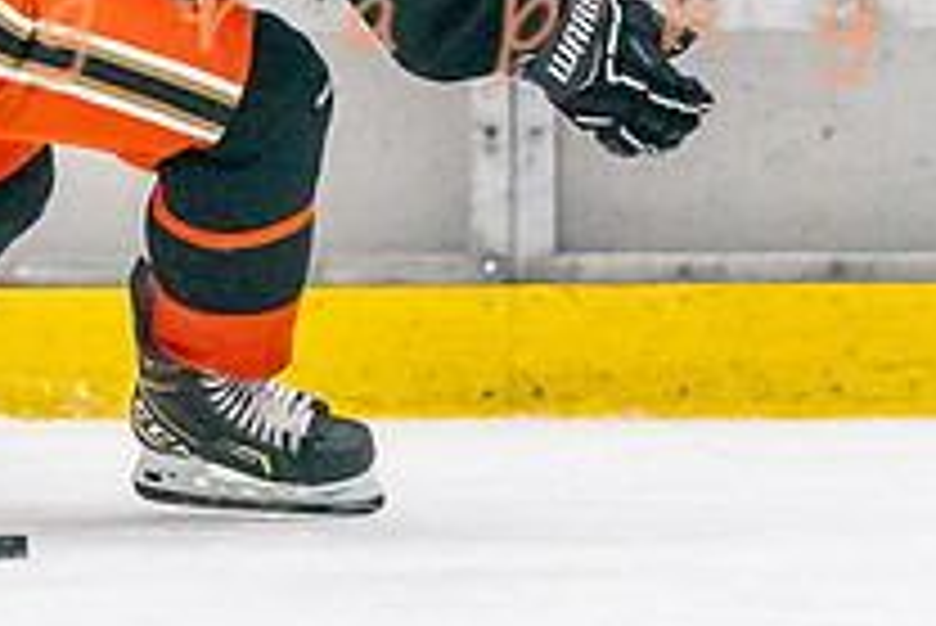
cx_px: -84
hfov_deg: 2.1
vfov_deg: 1.4
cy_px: 118
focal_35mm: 962
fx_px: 25029
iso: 3200
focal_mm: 200
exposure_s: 1/1250
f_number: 2.8
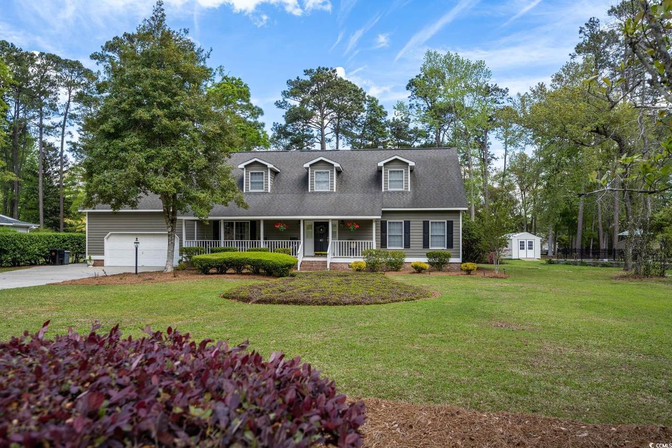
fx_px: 448
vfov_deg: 53.1
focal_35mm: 24
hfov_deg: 73.8
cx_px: 336
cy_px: 224
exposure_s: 1/250
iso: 160
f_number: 5.6
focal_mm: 24
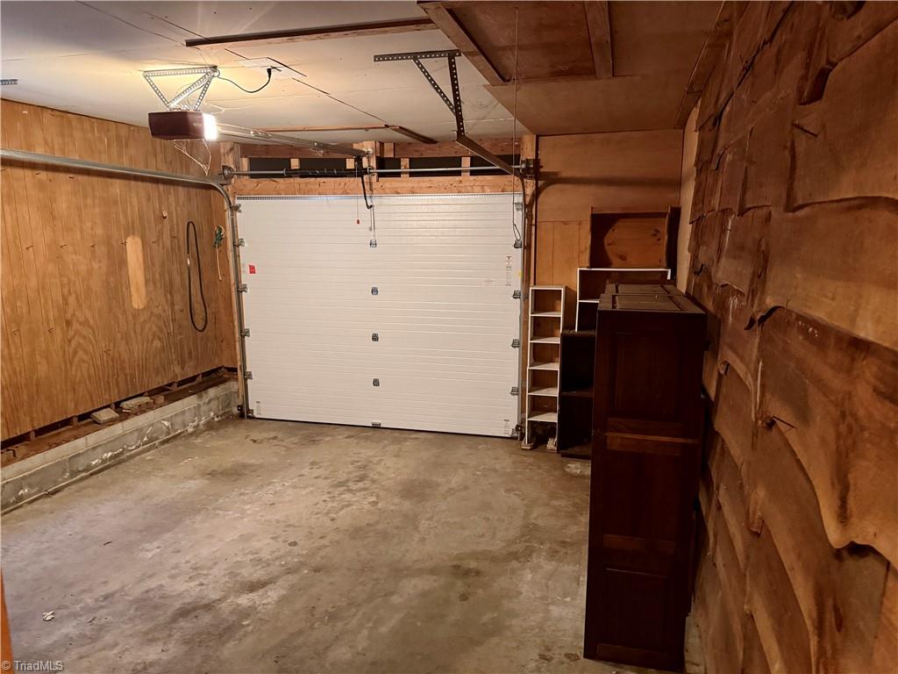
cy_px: 337
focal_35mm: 24
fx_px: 623
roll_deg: +0.6
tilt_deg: -8.2
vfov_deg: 56.8
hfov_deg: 71.6
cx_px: 449
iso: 1000
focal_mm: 6.76
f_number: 1.78
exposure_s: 1/40
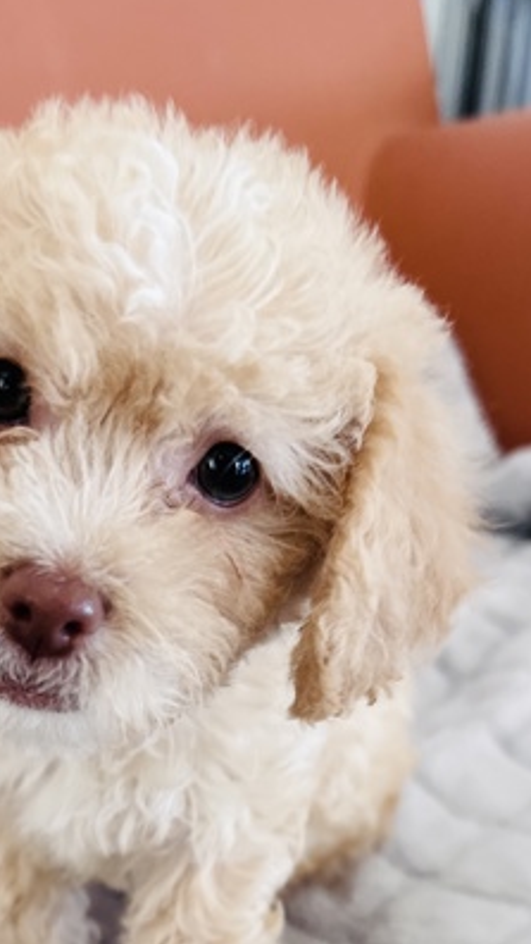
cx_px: 140
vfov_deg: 52.9
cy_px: 634
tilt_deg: -25.7
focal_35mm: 37
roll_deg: -2.8
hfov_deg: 31.5
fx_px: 925
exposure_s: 1/60
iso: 250
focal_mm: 6.76
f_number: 1.78
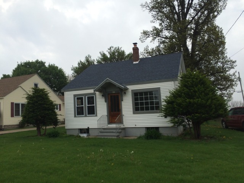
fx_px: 204
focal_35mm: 29
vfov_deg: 48.2
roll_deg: +2.5
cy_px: 92
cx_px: 122
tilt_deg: +6.3
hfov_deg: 61.7
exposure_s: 1/1786
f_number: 2.2
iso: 32
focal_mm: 4.15
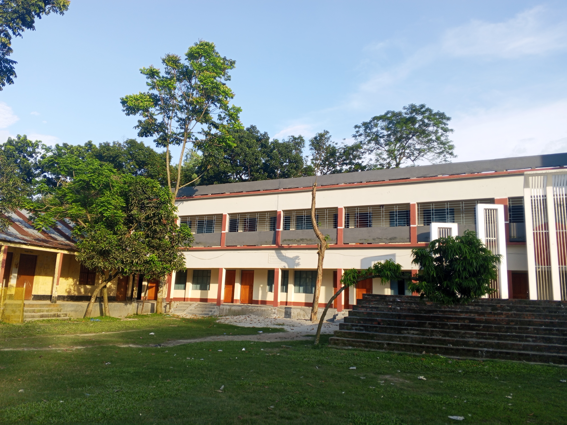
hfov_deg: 73.9
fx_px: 377
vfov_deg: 58.9
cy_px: 212
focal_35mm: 23
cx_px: 284
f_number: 1.6
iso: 103
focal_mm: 4.09
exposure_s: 1/254
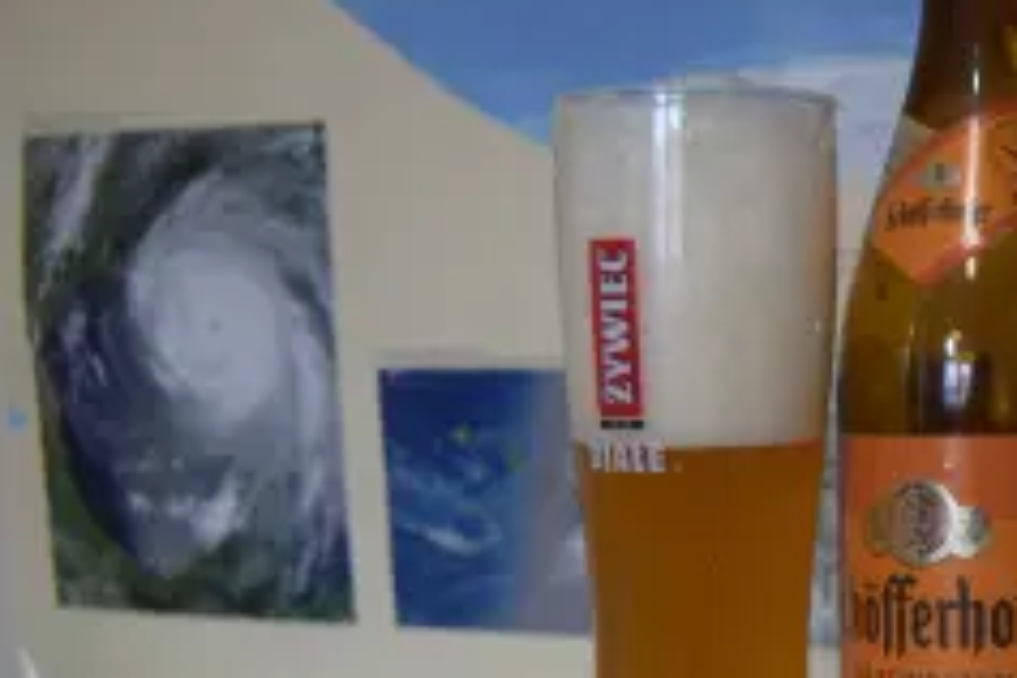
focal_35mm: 81
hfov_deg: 24.6
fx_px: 2288
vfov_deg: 16.7
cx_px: 824
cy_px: 530
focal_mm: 32
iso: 500
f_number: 4.5
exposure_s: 1/60
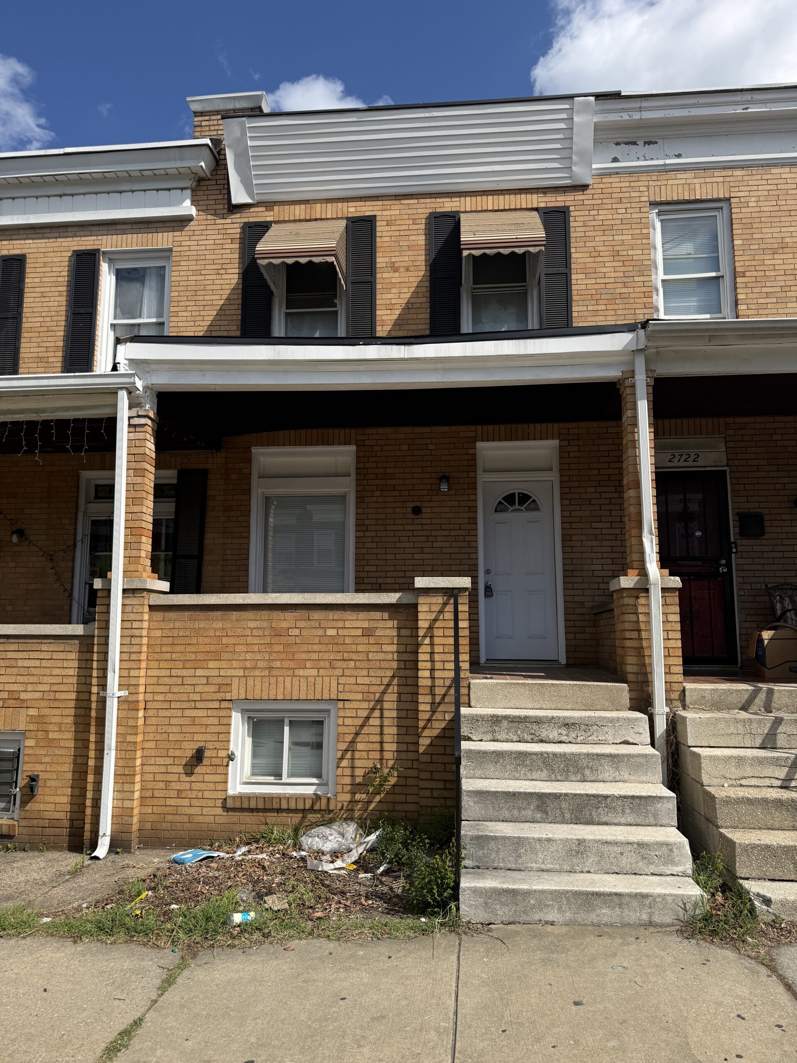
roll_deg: -1.3
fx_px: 737
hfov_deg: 56.8
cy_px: 532
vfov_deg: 71.6
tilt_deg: +8.6
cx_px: 398
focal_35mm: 24
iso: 80
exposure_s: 1/6173
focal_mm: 6.76
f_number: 1.78
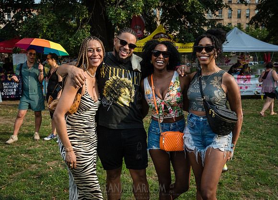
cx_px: 144
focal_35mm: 37
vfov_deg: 38.1
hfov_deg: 51.3
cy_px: 93
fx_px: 289
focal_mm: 27
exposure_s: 1/2000
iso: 1000
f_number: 4
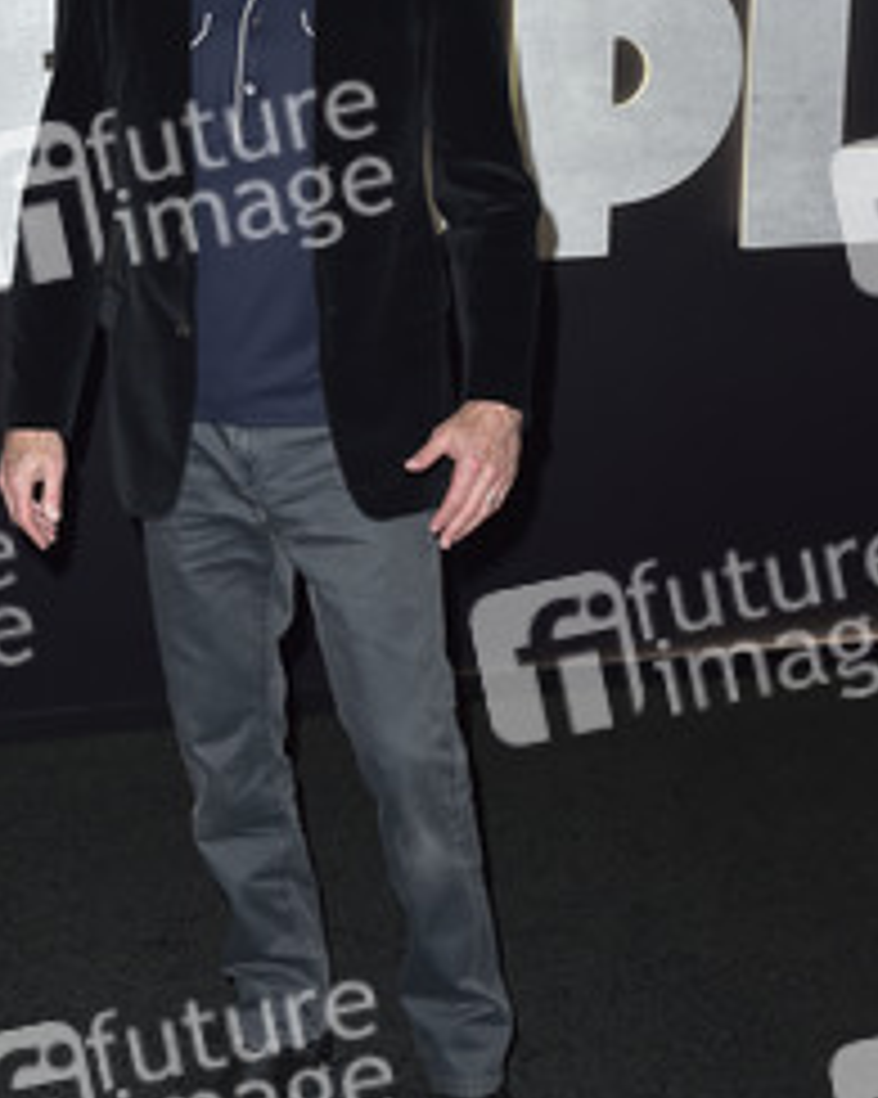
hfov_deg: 20.6
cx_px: 295
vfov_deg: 25.7
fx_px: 2405
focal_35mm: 74
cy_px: 414
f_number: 6.3
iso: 500
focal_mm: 48
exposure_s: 1/250
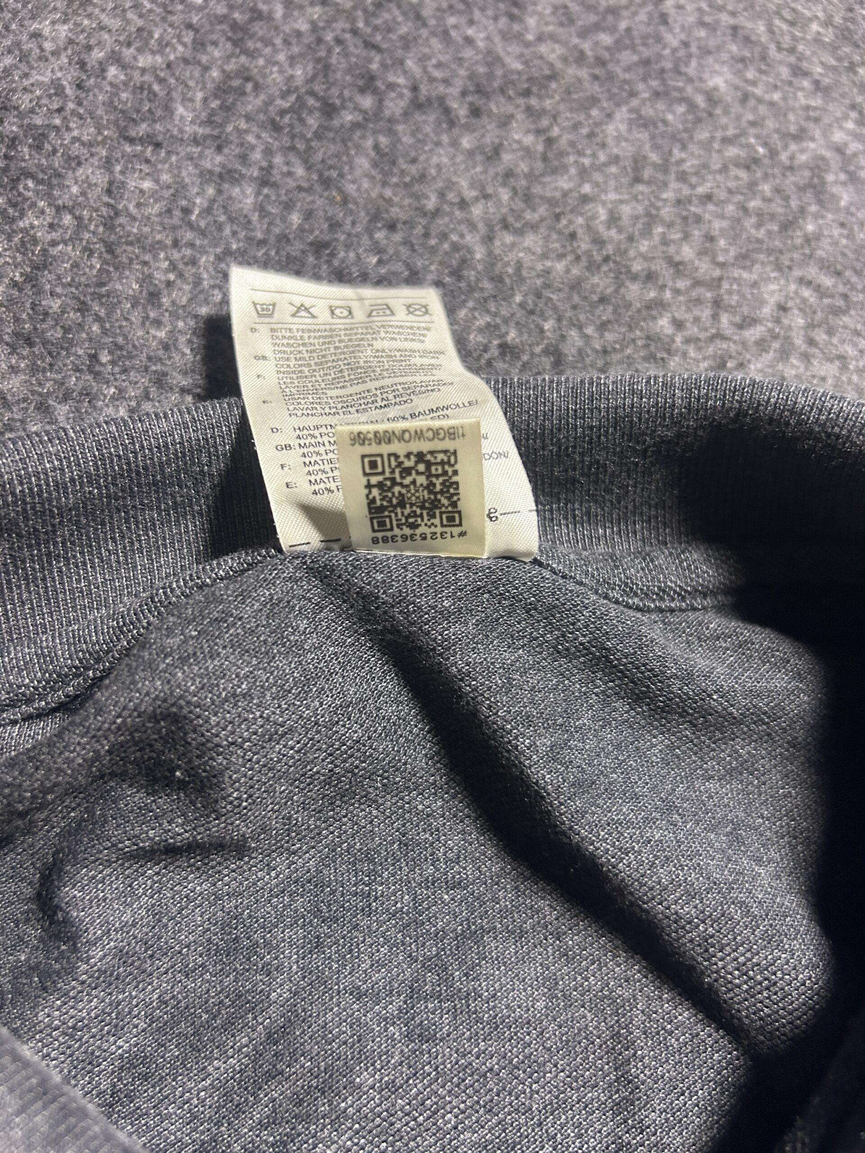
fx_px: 866
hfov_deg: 53.1
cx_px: 432
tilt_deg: -32.7
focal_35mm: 26
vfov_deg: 67.3
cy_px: 576
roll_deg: -4.5
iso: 320
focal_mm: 5.7
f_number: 1.5
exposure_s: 1/50
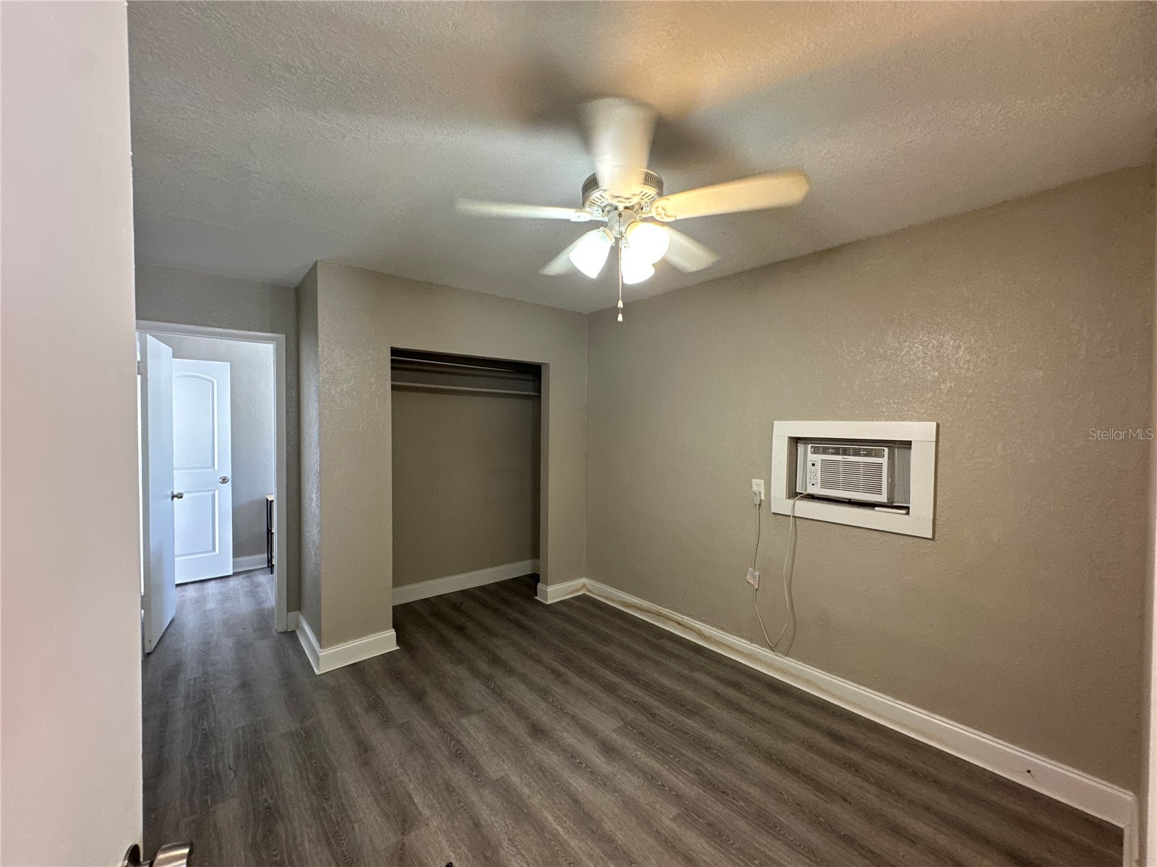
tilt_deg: -0.9
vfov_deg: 85.7
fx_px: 468
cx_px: 578
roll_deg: -0.5
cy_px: 434
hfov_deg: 102.1
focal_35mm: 14
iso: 250
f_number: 2.2
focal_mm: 2.22
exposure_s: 1/60
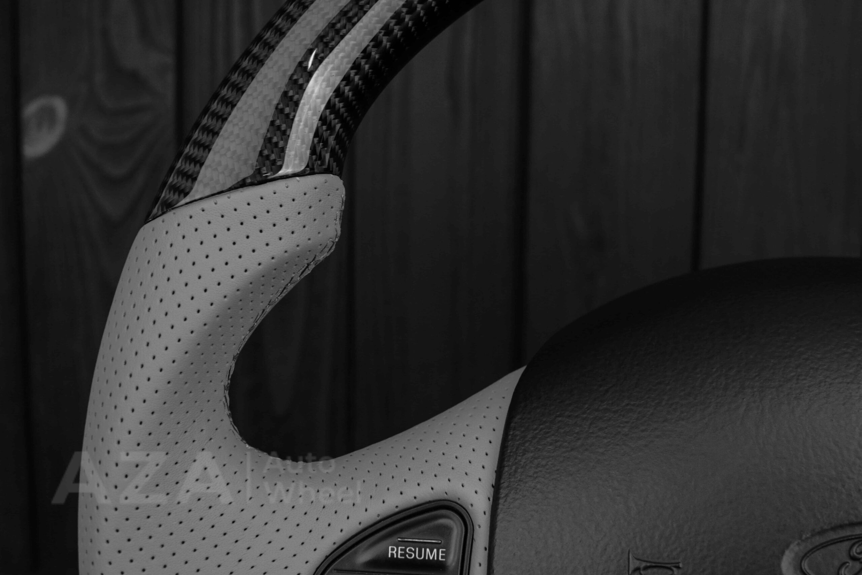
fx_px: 1257
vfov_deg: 25.8
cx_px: 431
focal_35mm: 52
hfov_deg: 37.8
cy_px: 288
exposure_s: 1/125
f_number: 6.3
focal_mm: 35
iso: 500
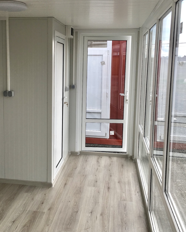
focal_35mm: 38
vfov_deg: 47.9
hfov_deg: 38.8
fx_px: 261
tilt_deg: -11.7
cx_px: 67
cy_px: 116
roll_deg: +2.0
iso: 25
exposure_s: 1/538
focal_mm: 4.15
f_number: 2.2
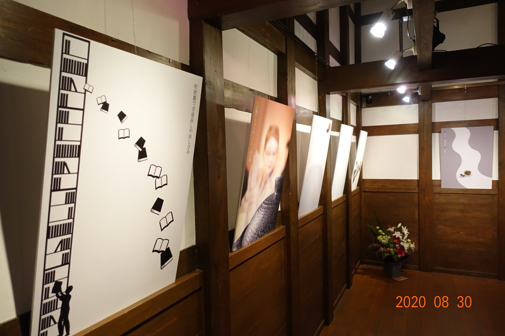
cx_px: 252
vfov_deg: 53.1
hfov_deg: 73.7
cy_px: 168
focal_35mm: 24
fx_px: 337
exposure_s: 1/160
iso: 800
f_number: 1.8
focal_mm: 8.8
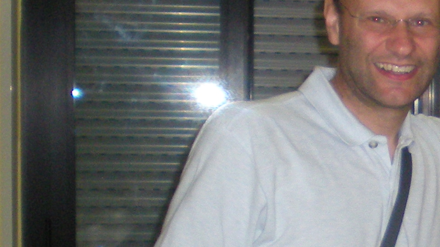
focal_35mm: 140
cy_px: 246
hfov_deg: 14.5
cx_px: 625
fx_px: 1634
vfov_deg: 8.6
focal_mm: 6.3
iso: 230
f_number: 3.1
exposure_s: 1/60
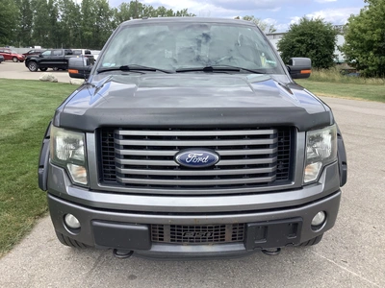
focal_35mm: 31
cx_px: 192
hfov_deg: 58.4
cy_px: 144
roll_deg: -1.3
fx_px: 345
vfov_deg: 45.4
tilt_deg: -14.6
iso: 25
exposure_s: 1/627
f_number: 2.4
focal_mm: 3.3
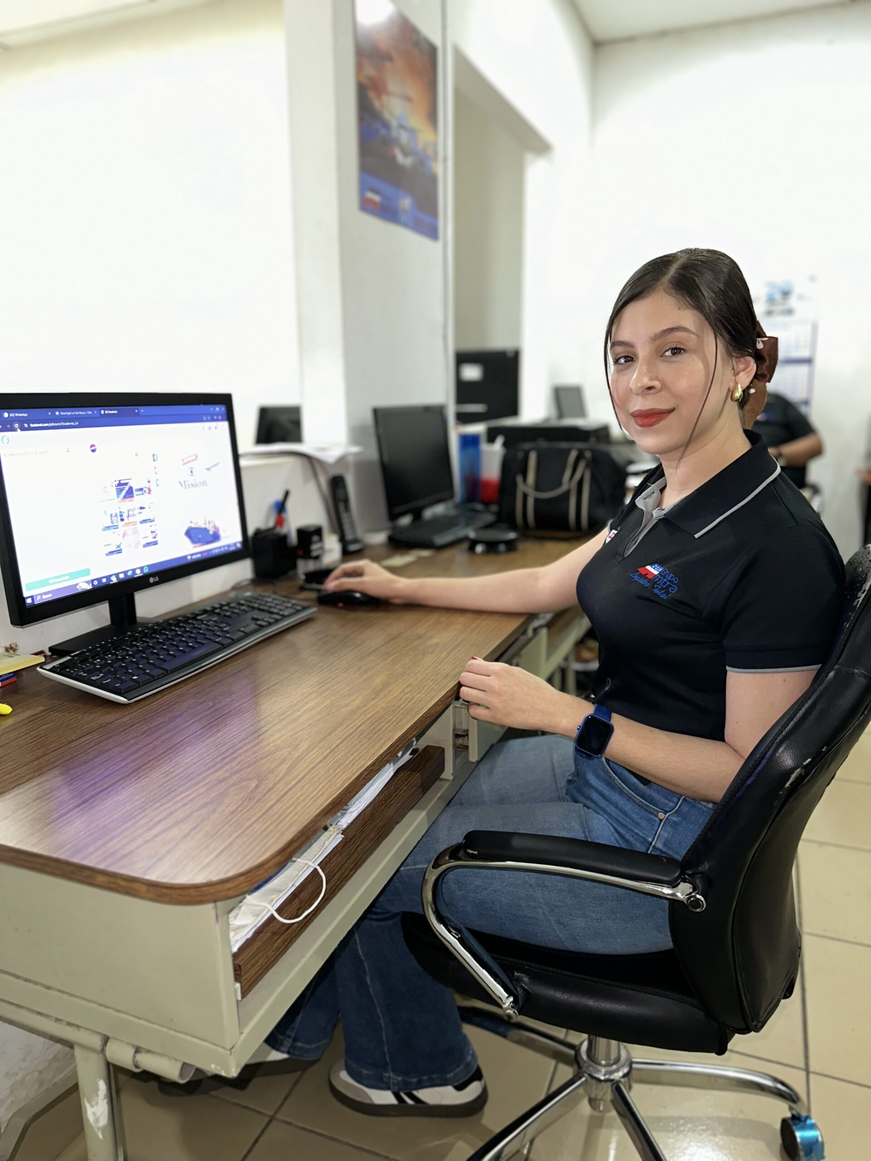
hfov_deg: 56.8
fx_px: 805
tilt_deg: -13.2
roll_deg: +0.0
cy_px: 580
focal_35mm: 24
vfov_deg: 71.6
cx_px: 436
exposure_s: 1/10
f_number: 1.78
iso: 250
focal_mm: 6.86
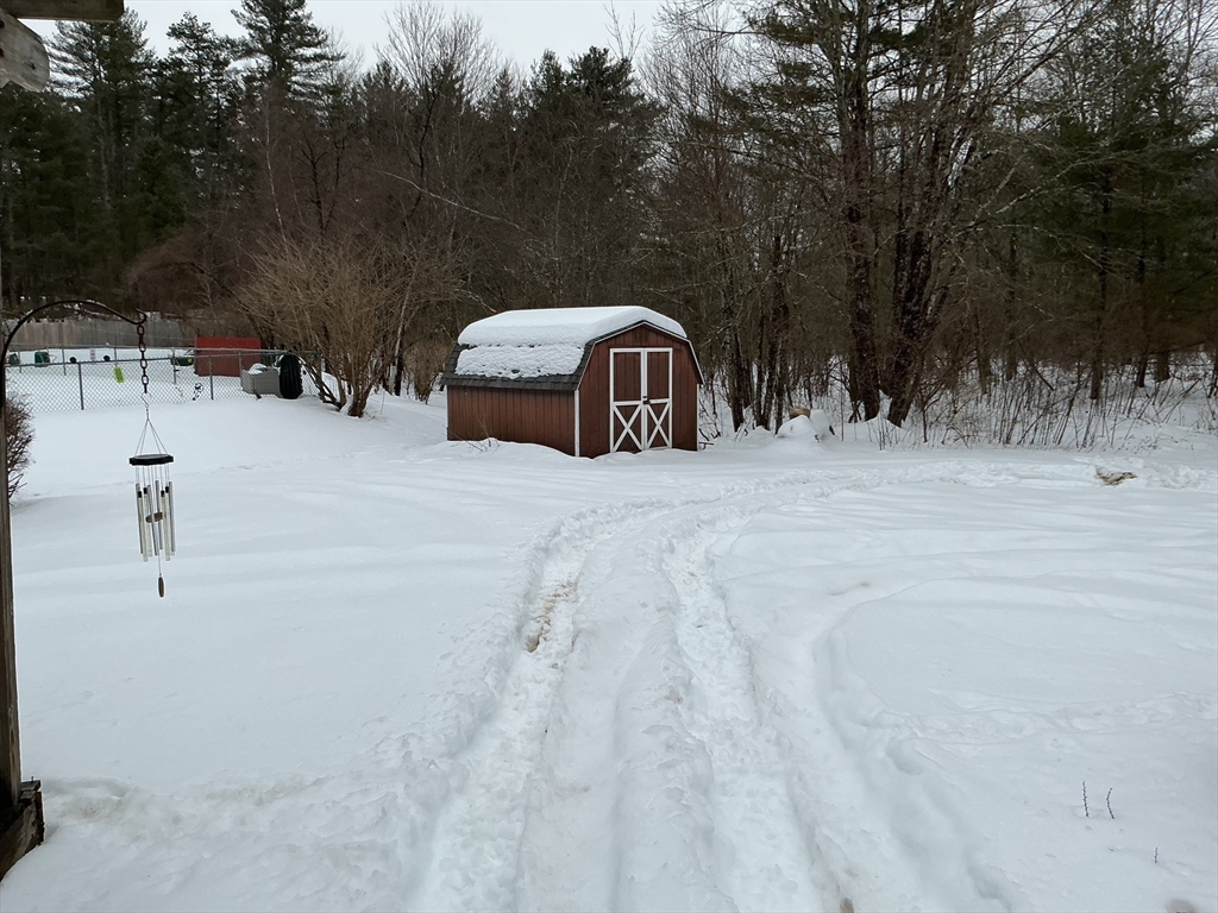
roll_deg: +0.8
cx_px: 609
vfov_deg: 48.2
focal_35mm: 29
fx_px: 1020
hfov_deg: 61.7
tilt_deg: -5.1
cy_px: 456
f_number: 1.8
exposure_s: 1/1342
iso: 25
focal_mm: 3
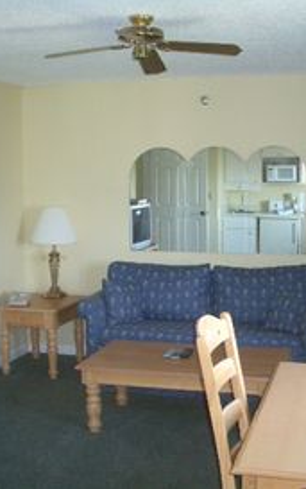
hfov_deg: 25.8
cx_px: 177
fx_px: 666
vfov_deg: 40.3
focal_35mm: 50
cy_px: 244
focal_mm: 5.8
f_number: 2.6
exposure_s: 1/60
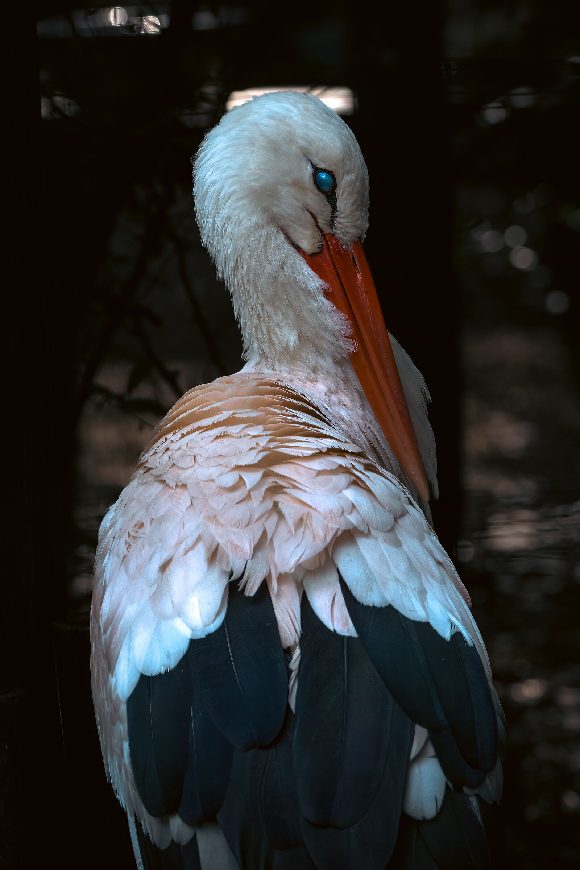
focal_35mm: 219
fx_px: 5295
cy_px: 435
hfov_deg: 6.3
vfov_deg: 9.4
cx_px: 290
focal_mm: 219.1
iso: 1250
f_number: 8
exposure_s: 1/500
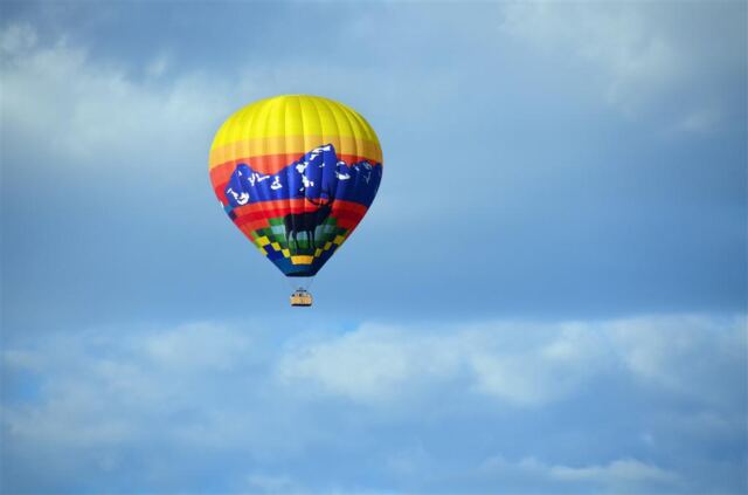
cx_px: 374
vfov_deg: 4.6
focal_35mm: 300
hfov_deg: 6.9
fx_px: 6216
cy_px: 248
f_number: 5.6
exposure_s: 1/1250
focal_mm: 200
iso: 200
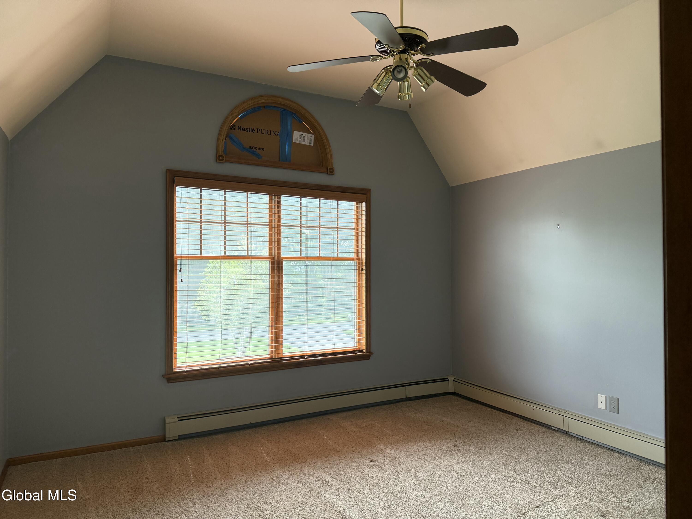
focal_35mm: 24
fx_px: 480
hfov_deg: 71.6
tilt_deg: +0.7
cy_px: 260
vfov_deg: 56.8
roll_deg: -0.2
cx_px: 346
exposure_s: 1/181
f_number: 1.78
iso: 160
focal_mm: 6.76
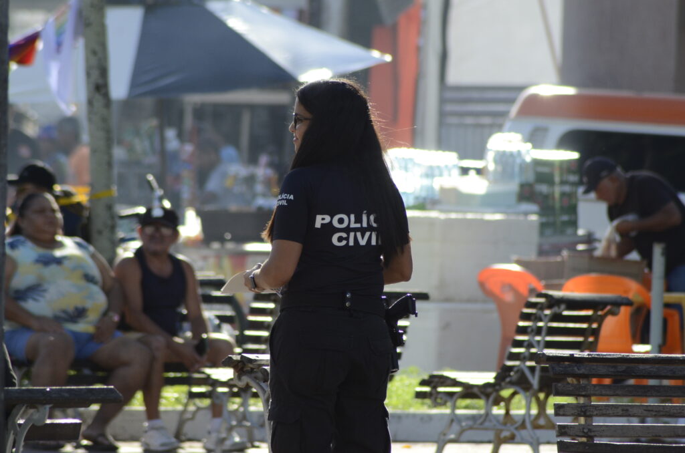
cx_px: 342
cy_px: 226
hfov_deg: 4.6
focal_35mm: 450
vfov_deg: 3.0
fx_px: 8544
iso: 640
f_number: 7.1
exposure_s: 1/640
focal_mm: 300
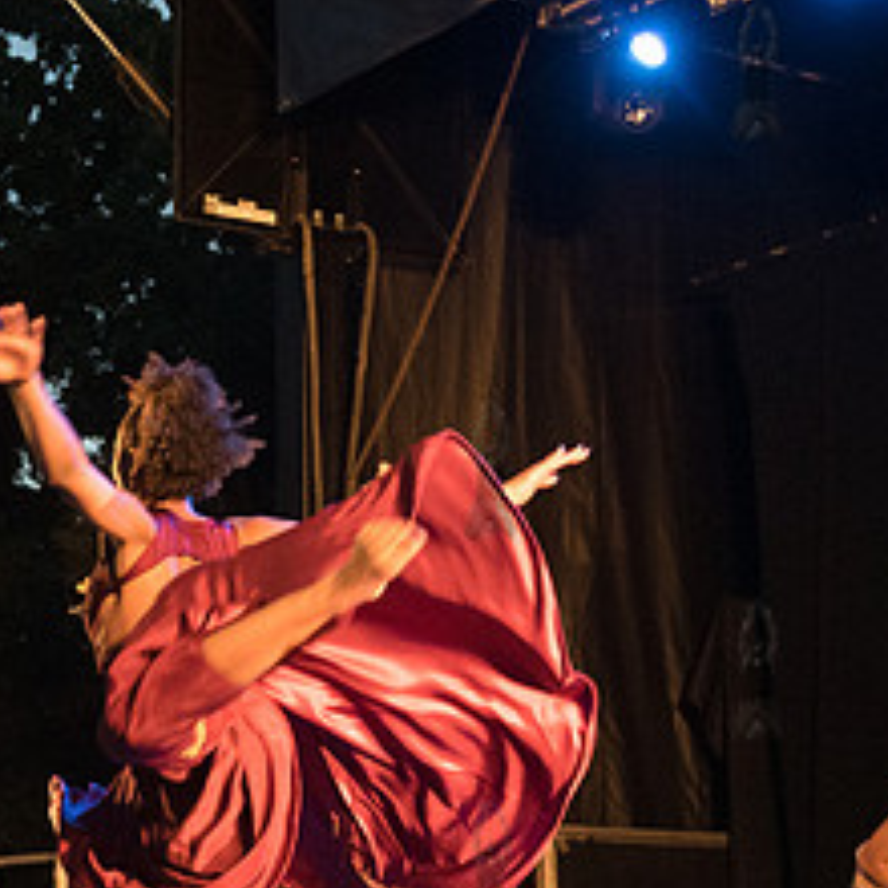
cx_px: -60
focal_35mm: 91
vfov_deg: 18.8
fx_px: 2641
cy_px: 772
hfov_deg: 18.4
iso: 5000
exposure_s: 1/250
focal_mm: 35
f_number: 2.8
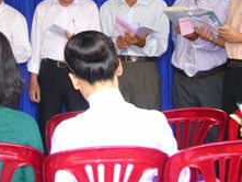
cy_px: 7
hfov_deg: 24.9
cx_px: 49
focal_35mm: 77
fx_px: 539
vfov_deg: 18.7
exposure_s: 1/14.6
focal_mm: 5.8
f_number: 2.8
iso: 400
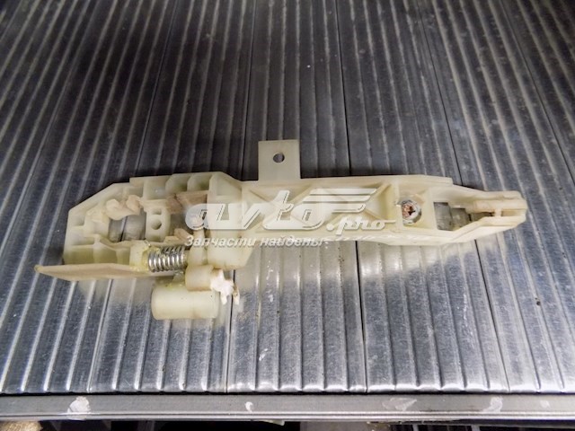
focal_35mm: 23
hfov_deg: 73.9
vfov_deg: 58.9
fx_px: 382
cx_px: 288
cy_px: 216
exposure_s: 1/25
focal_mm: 4
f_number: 3.1
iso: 400
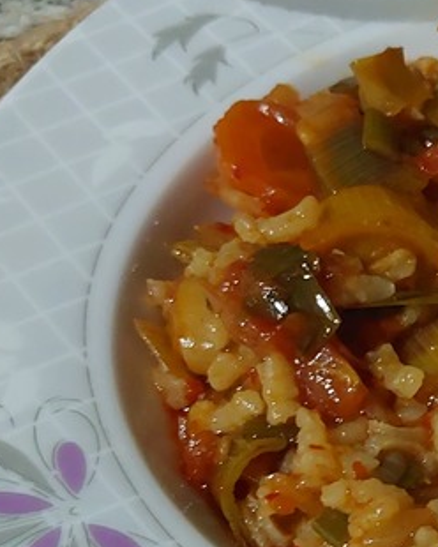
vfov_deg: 21.7
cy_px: 432
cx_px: 586
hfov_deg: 16.6
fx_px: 1410
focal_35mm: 87
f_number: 1.8
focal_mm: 4.6
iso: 400
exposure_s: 1/25
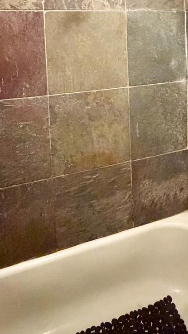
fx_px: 275
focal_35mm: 31
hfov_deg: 36.8
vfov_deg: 56.6
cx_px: 143
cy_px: 53
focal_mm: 2.22
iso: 1600
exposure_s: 1/30
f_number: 2.2
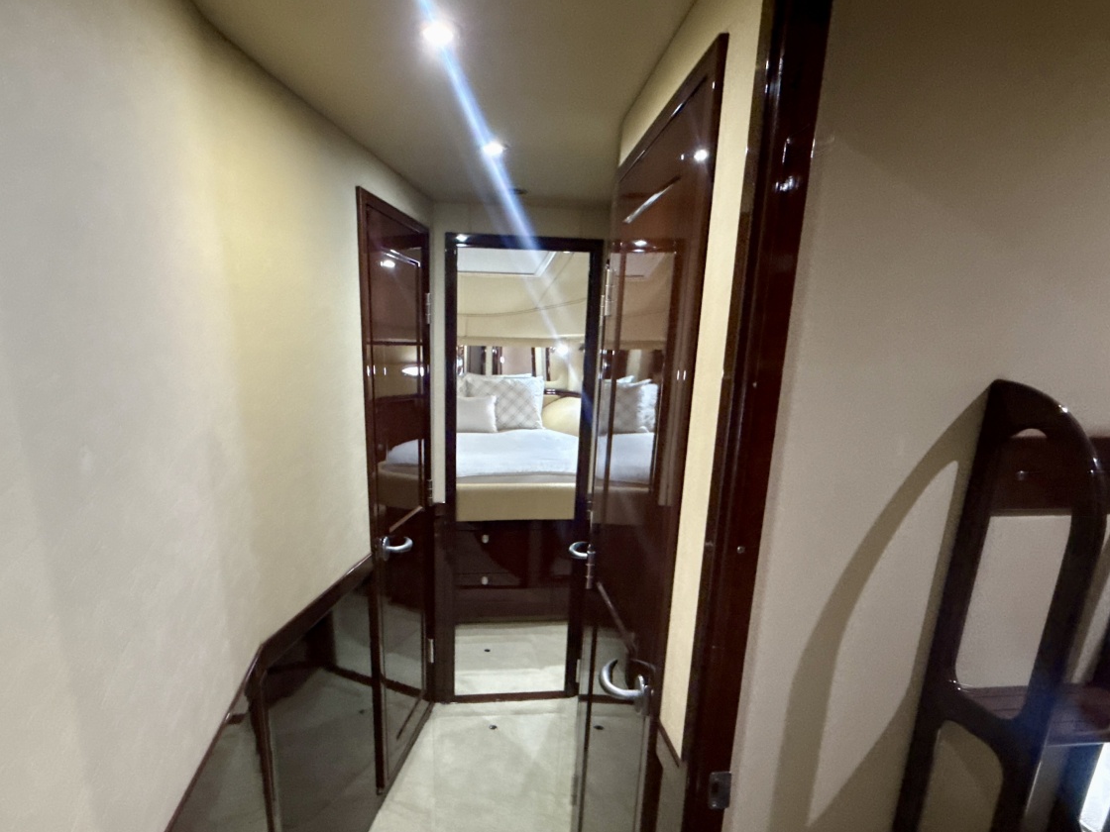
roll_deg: -3.2
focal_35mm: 20
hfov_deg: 81.5
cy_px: 530
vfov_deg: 64.8
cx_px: 500
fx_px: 641
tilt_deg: -14.4
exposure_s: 1/40
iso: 1000
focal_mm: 2.22
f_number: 2.2
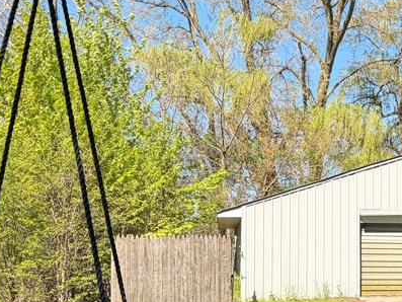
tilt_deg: +2.4
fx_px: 778
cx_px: 459
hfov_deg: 26.3
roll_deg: +1.1
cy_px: 215
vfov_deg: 21.8
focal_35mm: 67
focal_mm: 5.96
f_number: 1.6
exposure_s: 1/1393
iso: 50
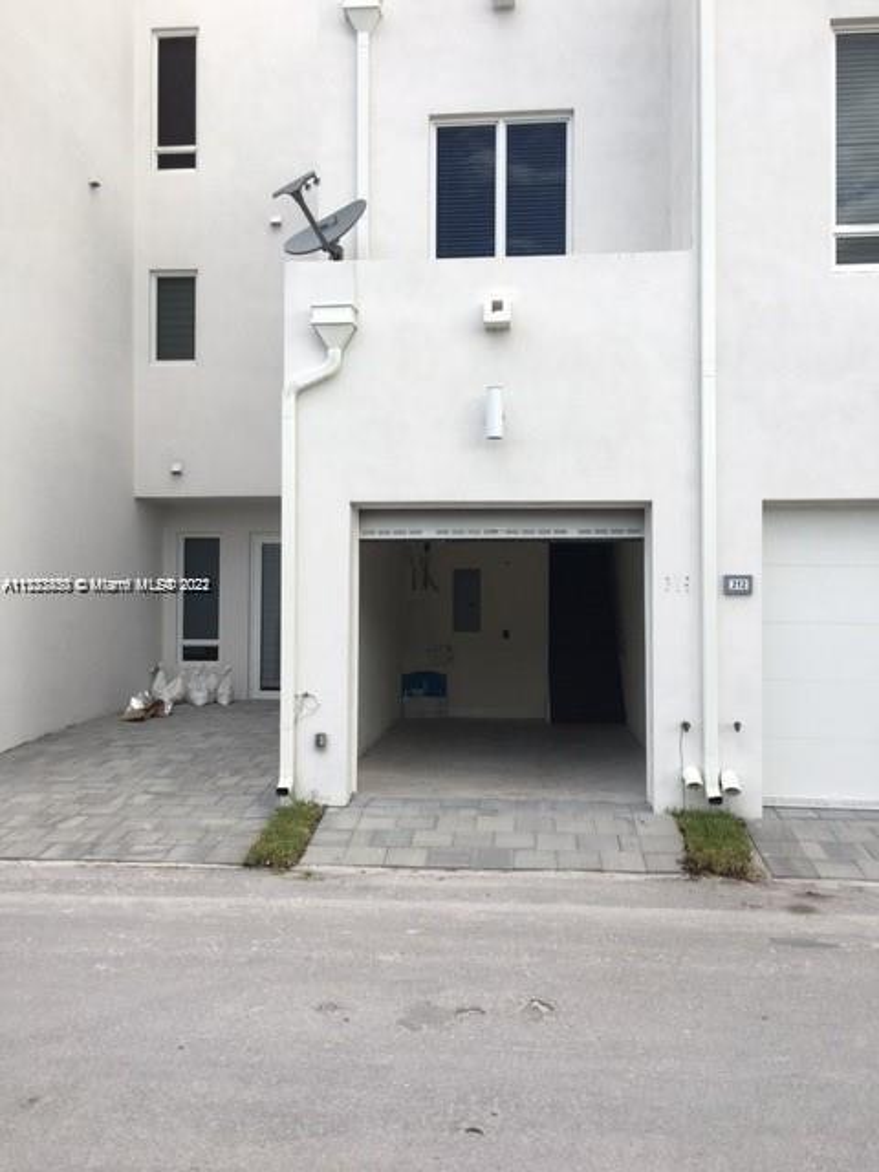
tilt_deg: +2.0
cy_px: 586
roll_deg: -0.9
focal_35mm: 29
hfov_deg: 48.2
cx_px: 440
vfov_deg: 61.7
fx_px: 982
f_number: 2.2
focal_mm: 4.15
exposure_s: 1/646
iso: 25
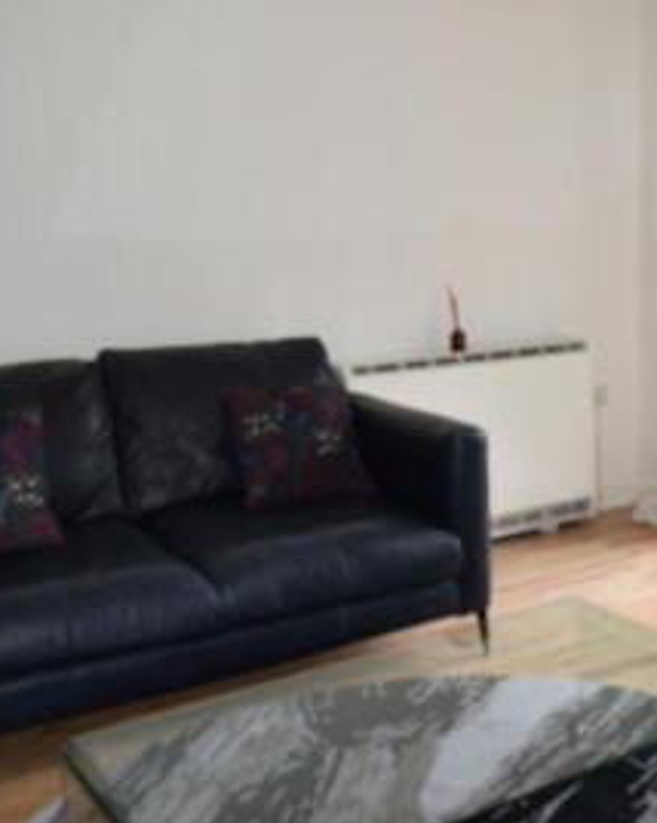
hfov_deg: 32.7
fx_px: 1095
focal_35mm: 45
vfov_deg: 41.2
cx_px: 503
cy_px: 382
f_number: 5.6
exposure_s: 1/125
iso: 400
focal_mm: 18
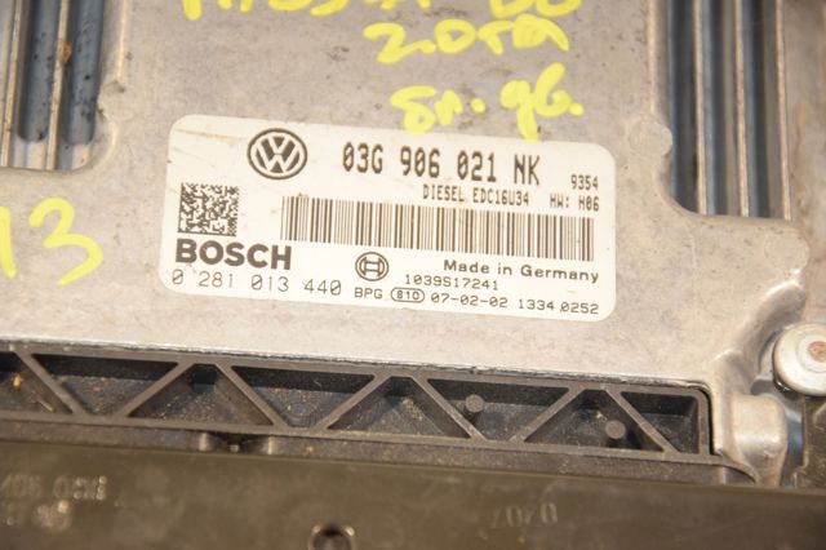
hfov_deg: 14.0
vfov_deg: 9.3
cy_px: 275
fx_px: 3371
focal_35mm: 147
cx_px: 413
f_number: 5.6
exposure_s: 1/200
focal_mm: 98
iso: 1600
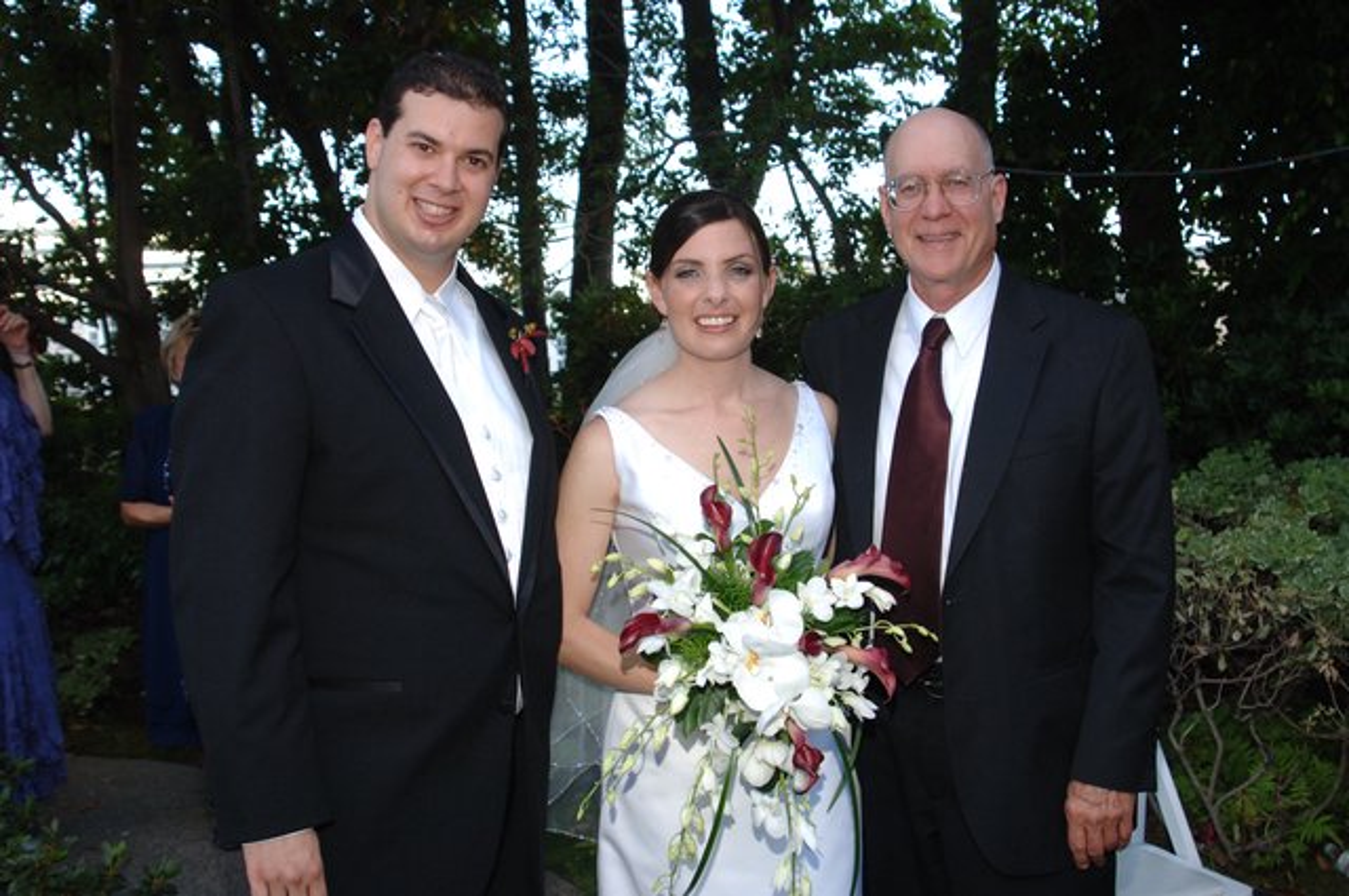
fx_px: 1572
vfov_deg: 31.8
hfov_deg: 46.5
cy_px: 448
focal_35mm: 42
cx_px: 674
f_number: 5.6
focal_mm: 28
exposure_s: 1/125
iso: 400
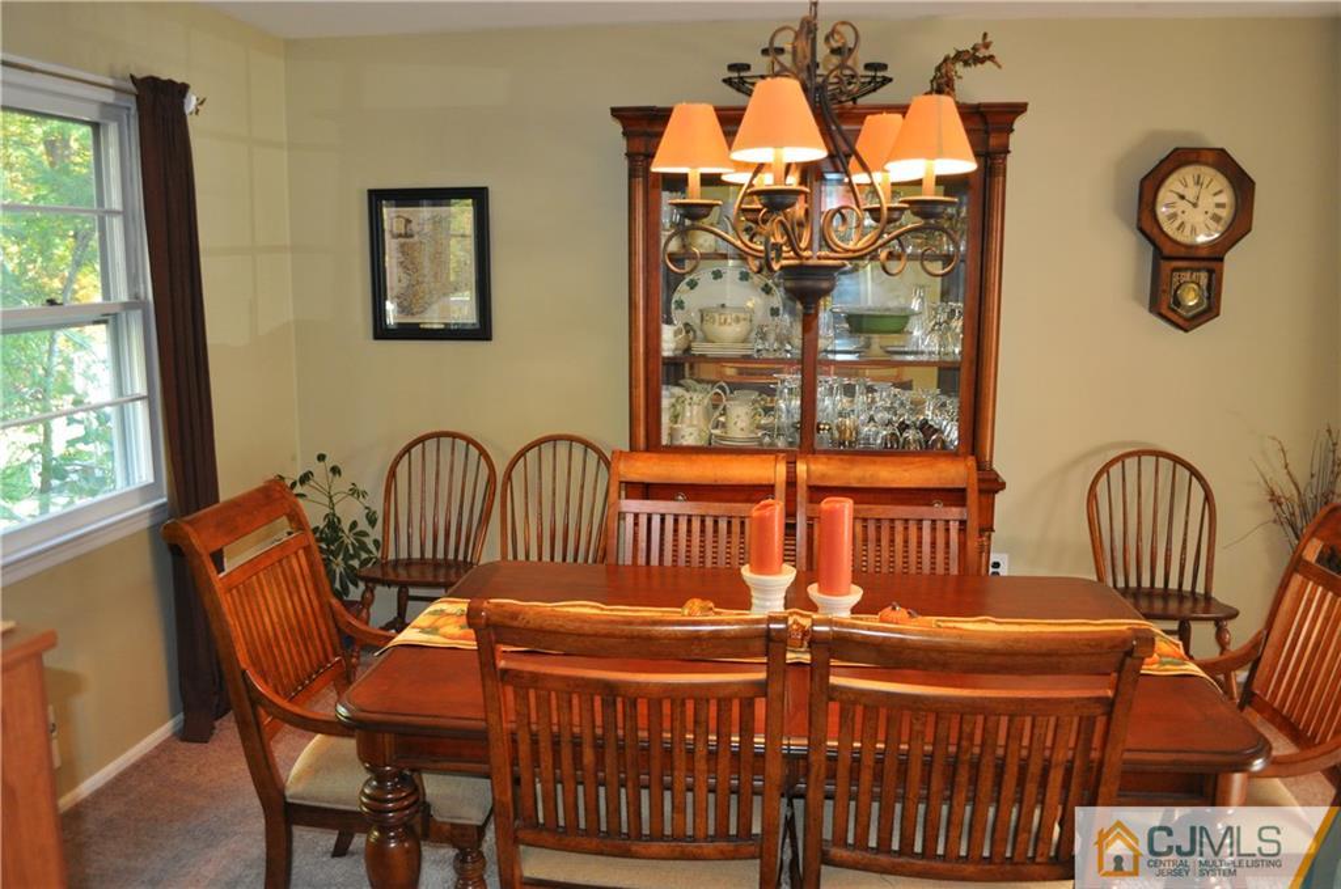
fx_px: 1004
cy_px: 444
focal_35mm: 27
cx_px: 670
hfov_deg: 67.5
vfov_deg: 47.8
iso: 800
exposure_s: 1/60
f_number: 3.5
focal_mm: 18
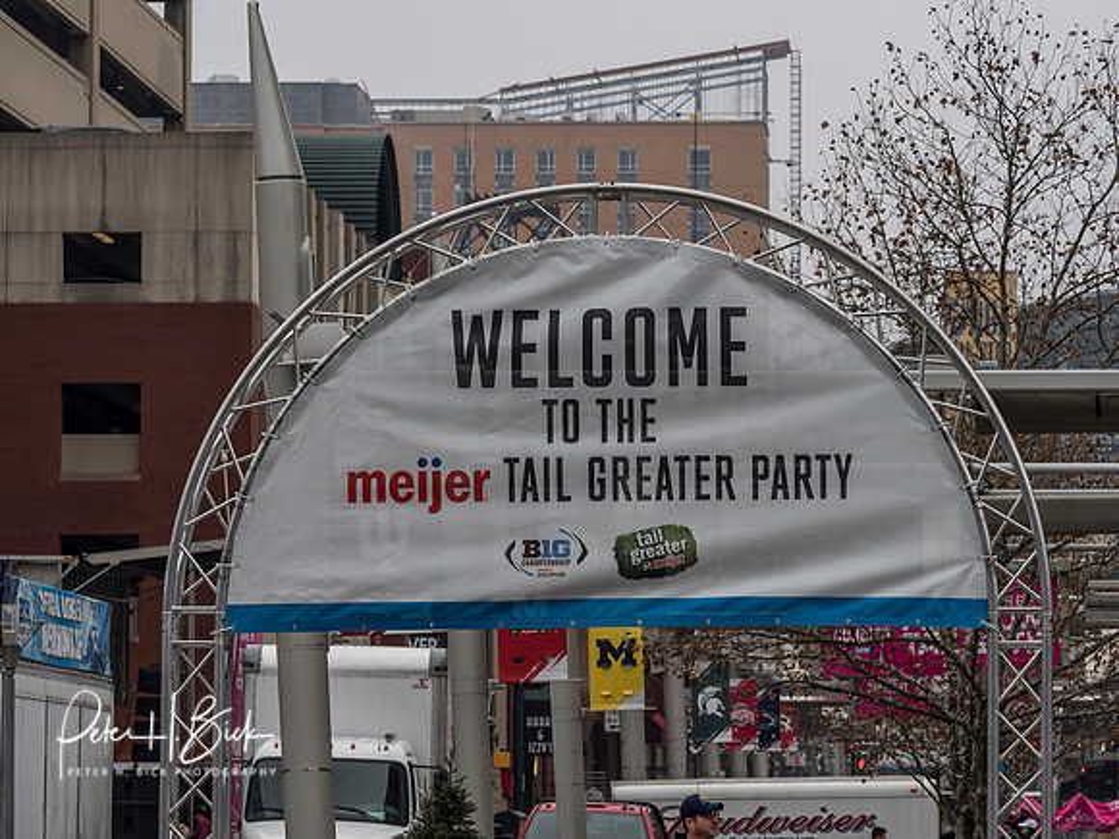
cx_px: 560
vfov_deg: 8.2
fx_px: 5819
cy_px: 420
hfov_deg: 11.0
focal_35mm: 180
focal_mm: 90
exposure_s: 1/400
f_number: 6.3
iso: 200
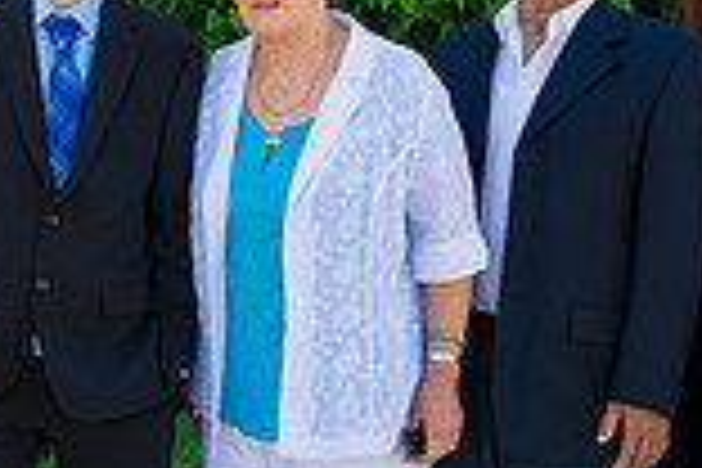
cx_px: 86
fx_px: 2242
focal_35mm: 115
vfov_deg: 11.9
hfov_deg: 17.6
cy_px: 178
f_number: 5
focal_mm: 31
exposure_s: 1/160
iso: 200
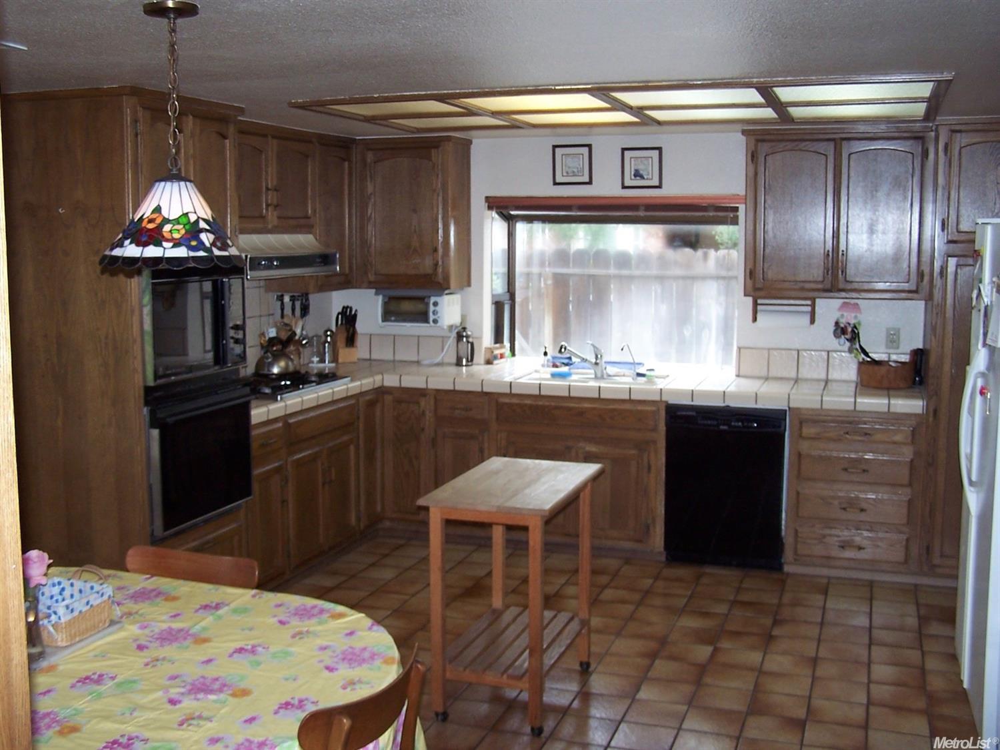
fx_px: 1097
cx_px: 500
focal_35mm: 38
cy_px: 375
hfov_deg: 49.0
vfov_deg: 37.7
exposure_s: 1/60
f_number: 2.8
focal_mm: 6.3
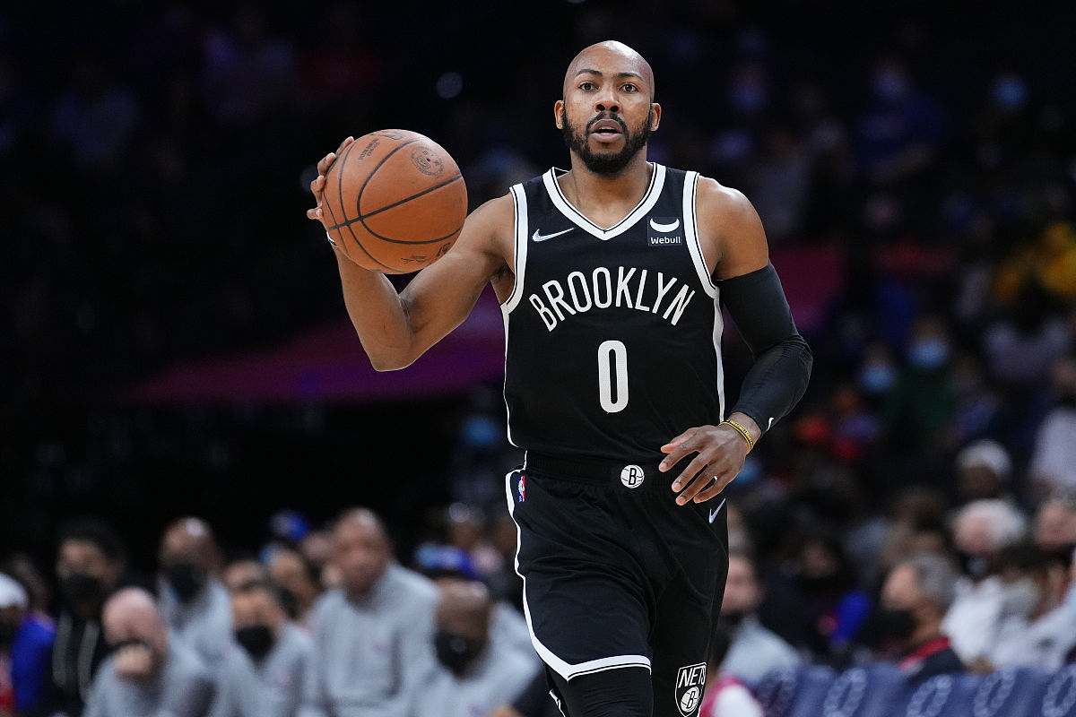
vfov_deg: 6.9
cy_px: 358
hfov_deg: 10.3
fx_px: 5977
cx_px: 538
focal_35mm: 200
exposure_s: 1/2000
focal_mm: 200
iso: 3200
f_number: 2.8
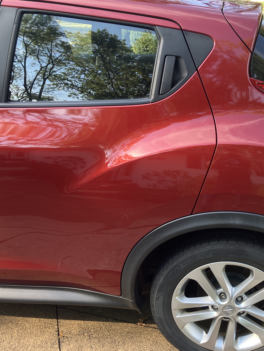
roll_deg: +0.2
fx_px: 386
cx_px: 215
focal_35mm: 38
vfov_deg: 49.0
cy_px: 175
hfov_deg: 36.3
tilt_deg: -22.9
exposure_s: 1/121
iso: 32
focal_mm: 3.99
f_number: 1.8
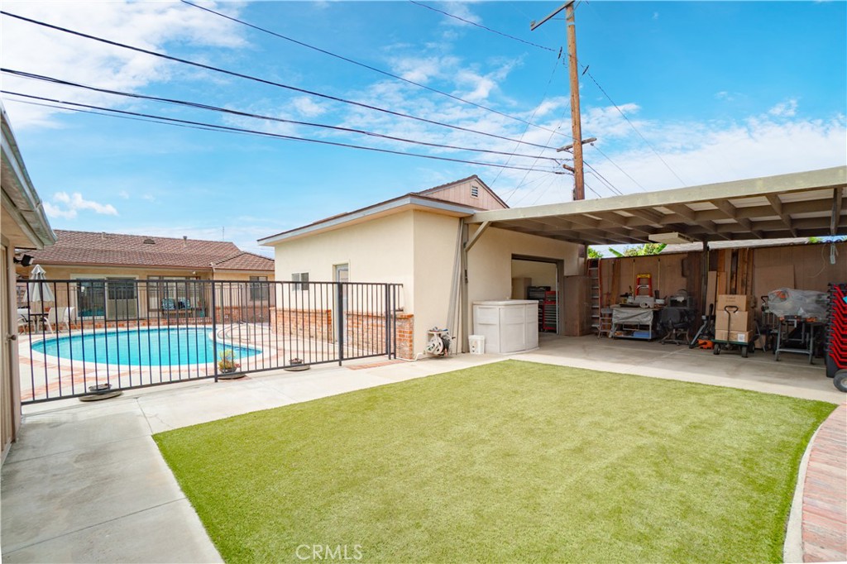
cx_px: 424
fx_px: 353
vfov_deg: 77.3
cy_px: 282
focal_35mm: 15
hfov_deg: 100.4
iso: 100
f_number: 7.1
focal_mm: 10
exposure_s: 1/400
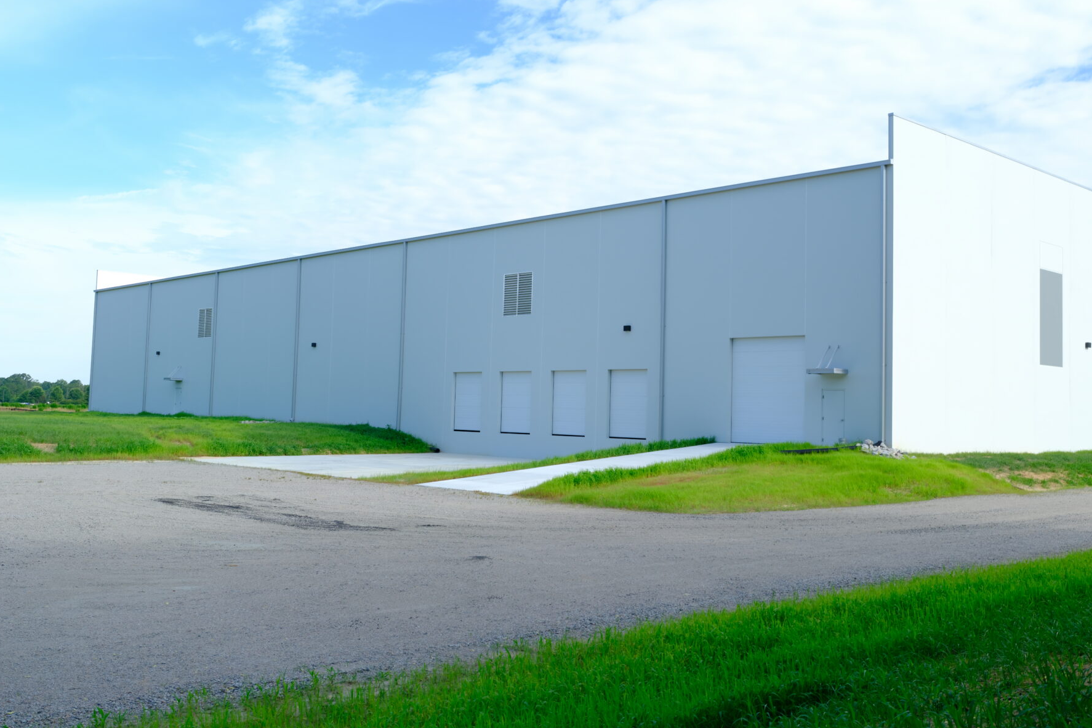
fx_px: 1152
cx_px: 548
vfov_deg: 35.0
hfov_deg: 50.7
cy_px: 325
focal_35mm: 38
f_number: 13
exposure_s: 1/40
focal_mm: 45
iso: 320
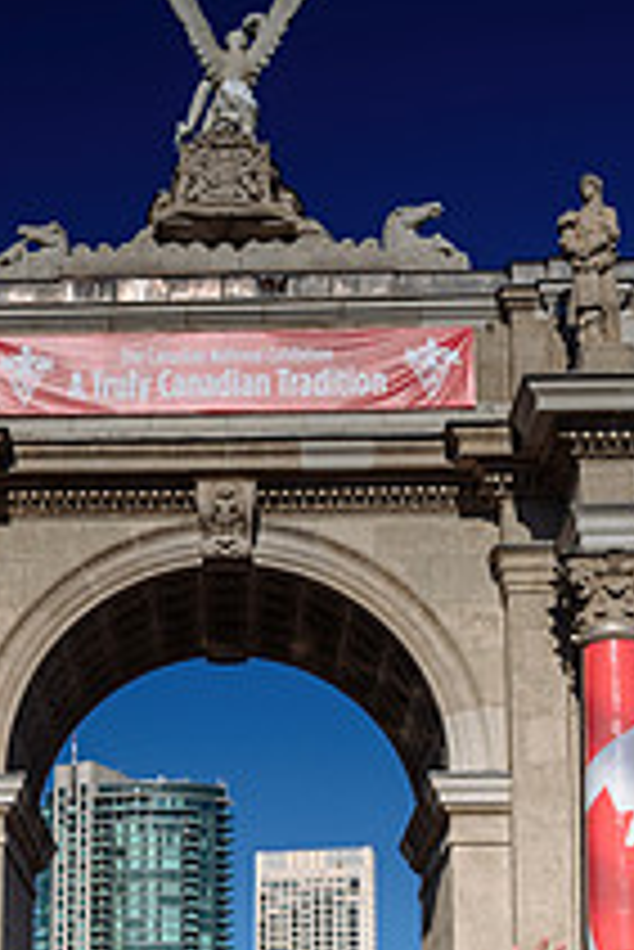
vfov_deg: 26.5
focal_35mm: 73
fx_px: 1925
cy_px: 901
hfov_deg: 18.5
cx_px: 119
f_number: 3.5
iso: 64
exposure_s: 1/800
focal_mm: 24
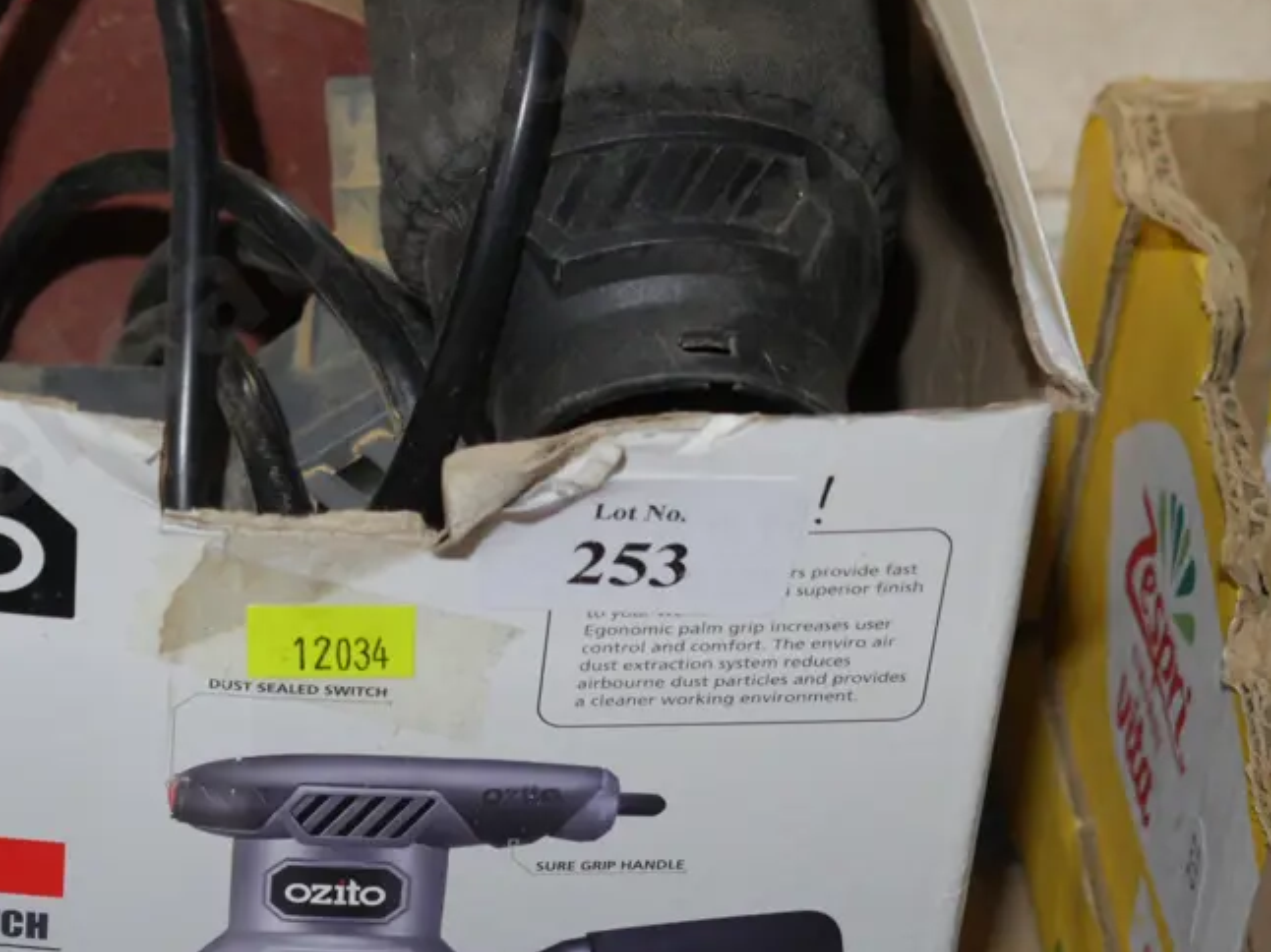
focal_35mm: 111
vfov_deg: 13.3
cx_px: 307
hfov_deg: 17.6
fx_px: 4074
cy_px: 230
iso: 1600
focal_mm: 35
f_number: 5.5
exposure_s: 1/80
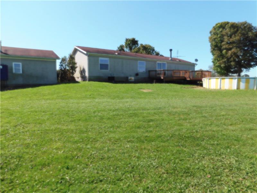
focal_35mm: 23
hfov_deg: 73.9
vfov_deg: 58.9
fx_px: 171
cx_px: 128
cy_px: 96
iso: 125
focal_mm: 4
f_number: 6
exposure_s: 1/400
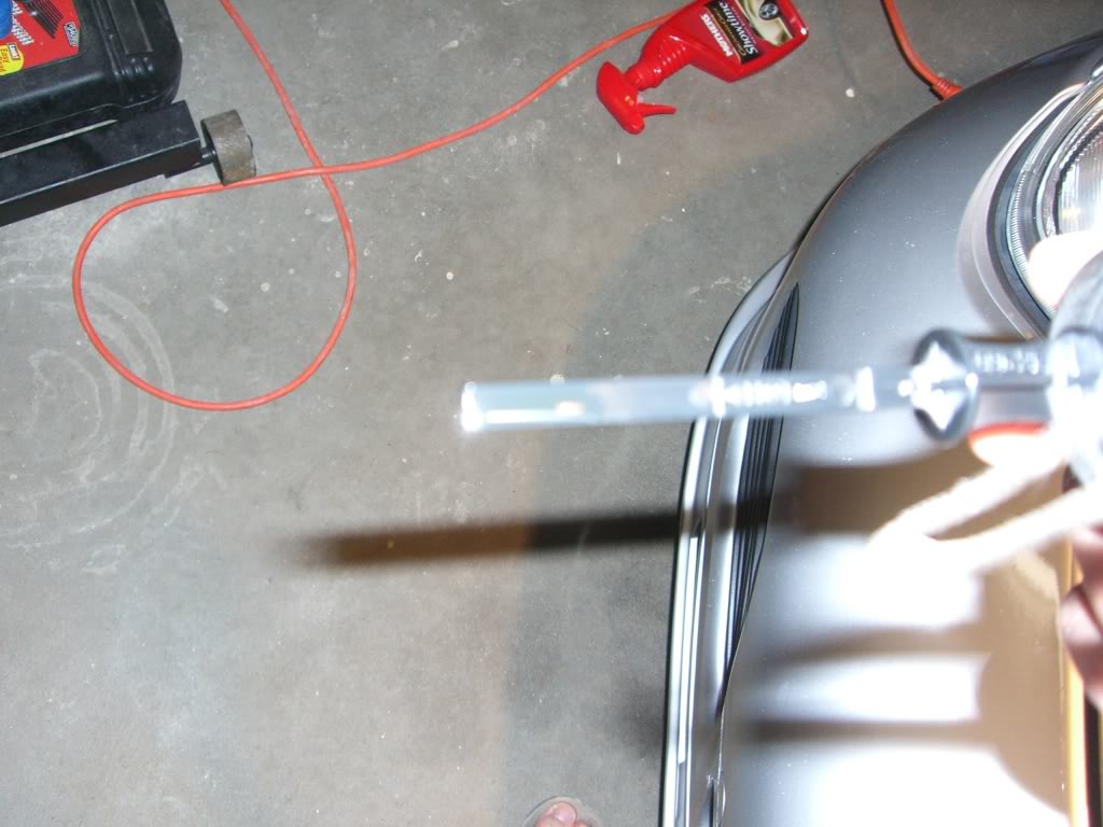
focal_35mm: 38
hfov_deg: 49.0
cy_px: 414
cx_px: 552
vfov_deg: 37.7
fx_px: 1211
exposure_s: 1/60
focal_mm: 6.2
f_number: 2.7
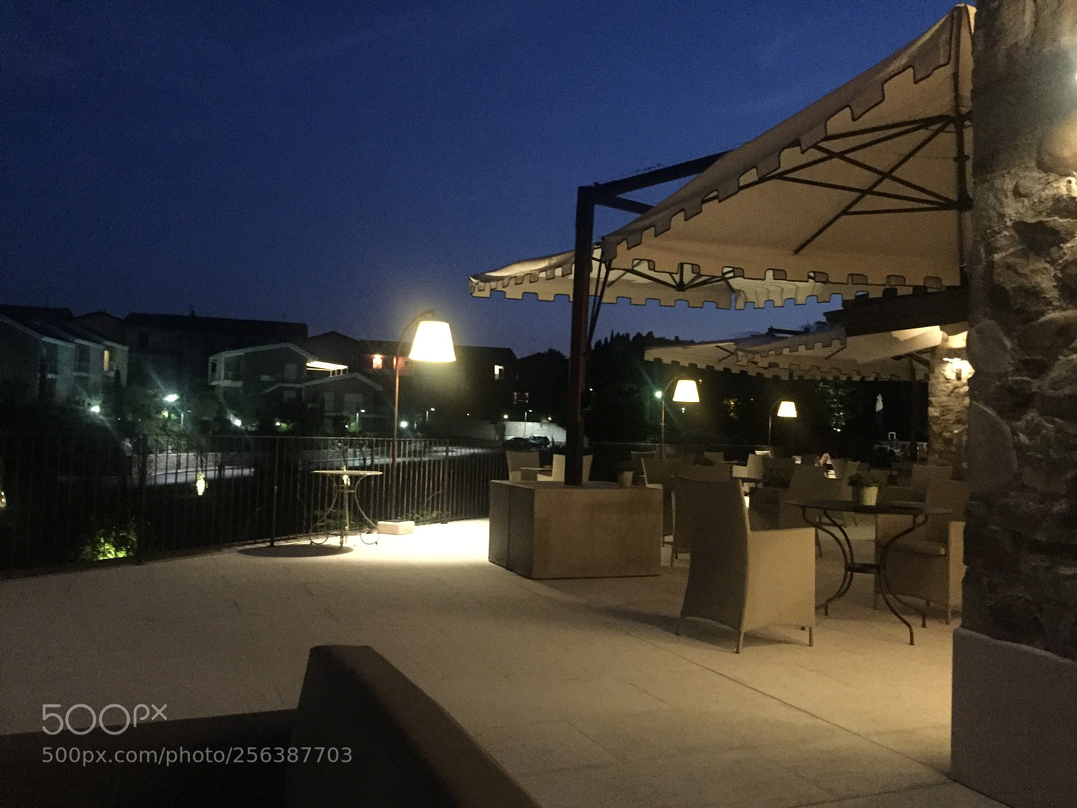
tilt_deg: +2.2
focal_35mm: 29
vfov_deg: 48.2
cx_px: 538
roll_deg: -3.4
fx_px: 902
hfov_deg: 61.7
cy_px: 404
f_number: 2.2
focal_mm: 4.15
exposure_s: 1/17
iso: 1250
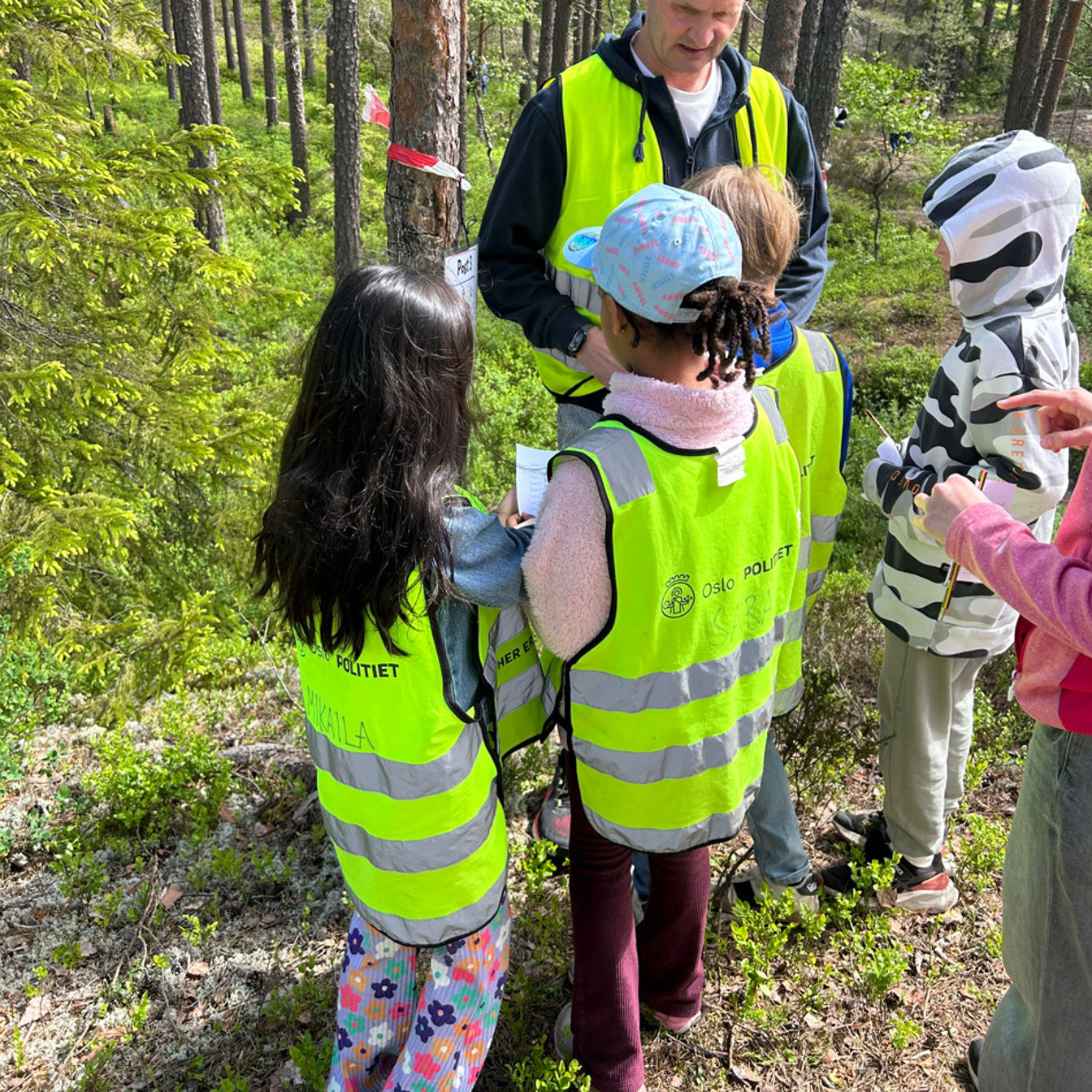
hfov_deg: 52.5
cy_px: 425
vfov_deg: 52.1
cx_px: 548
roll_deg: -1.8
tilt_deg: -21.1
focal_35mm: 31
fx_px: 1106
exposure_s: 1/516
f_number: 1.5
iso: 50
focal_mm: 5.7
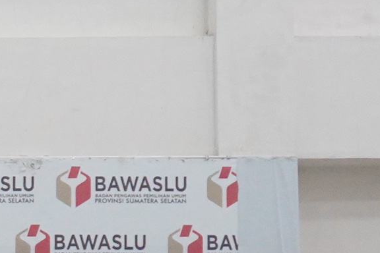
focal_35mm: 198
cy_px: 461
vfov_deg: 6.8
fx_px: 2090
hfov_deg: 9.3
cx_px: -547
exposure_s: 1/160
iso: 5000
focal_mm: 29
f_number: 3.5
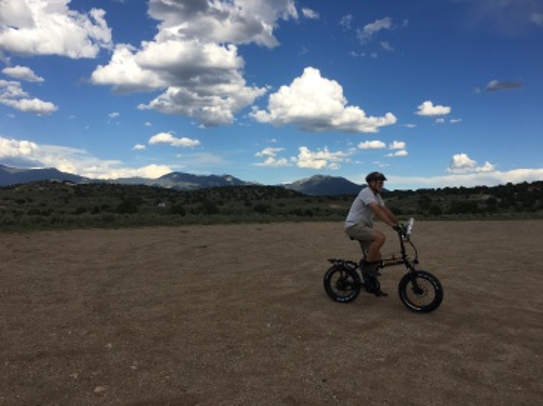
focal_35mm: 29
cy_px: 203
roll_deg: +1.9
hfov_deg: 61.7
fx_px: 455
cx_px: 272
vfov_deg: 48.2
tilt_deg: +3.1
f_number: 2.2
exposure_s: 1/1570
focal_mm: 4.15
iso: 25
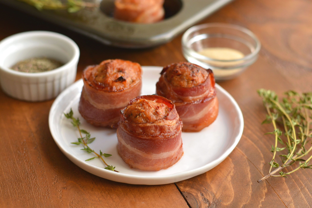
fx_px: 650
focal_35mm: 75
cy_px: 104
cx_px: 156
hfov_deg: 27.0
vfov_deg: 18.2
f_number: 3.5
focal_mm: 50
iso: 400
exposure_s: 1/80
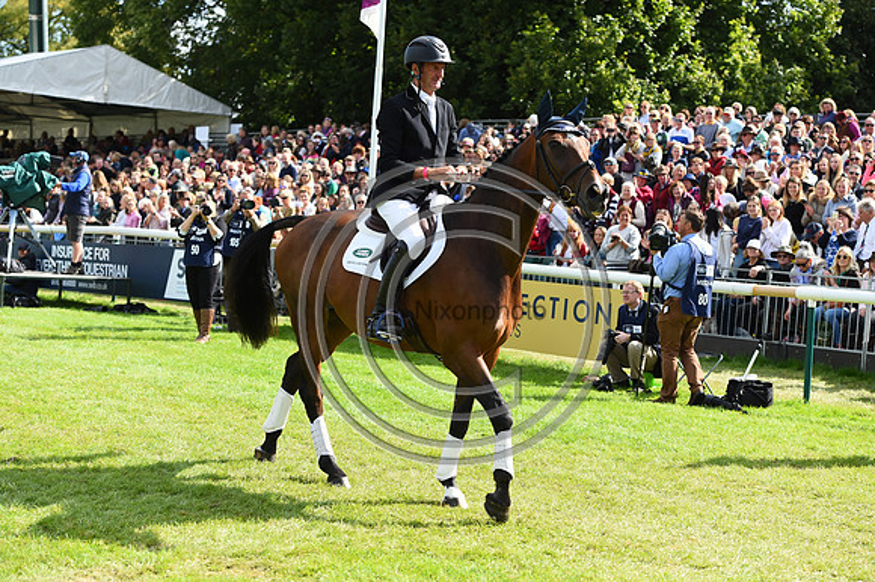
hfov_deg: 28.9
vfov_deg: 19.4
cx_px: 438
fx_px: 1700
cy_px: 291
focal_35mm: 70
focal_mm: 70
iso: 400
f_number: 4.5
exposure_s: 1/1600
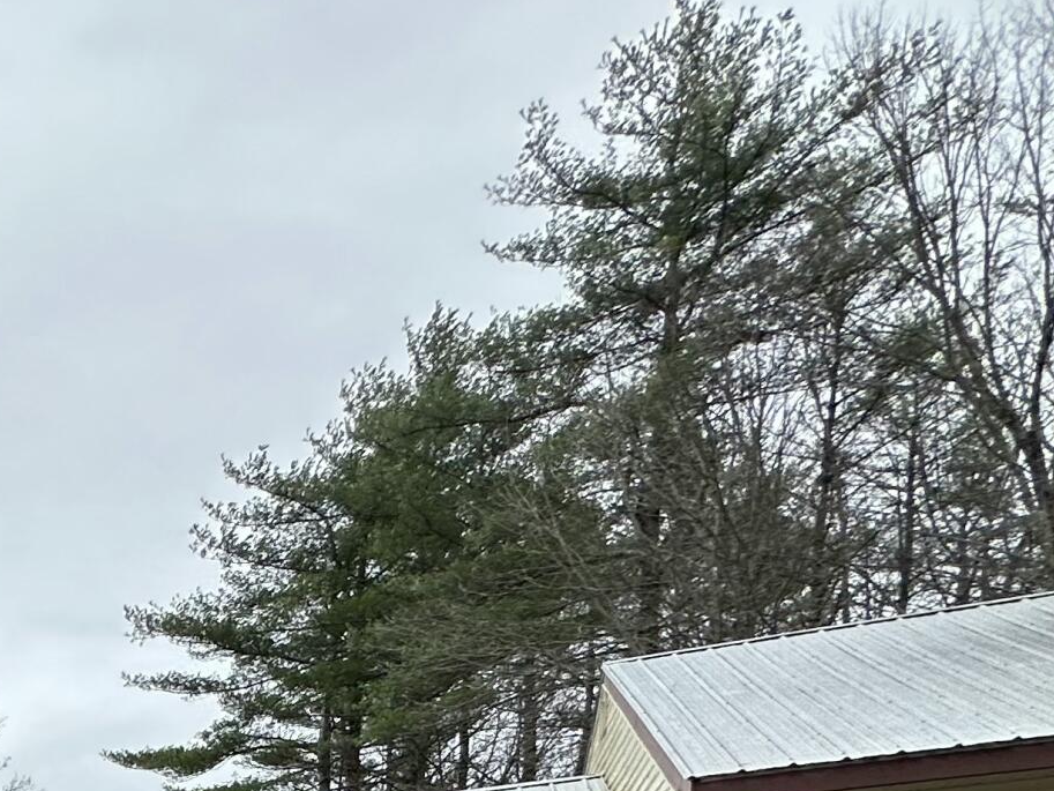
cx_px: -575
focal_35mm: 46
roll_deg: -0.6
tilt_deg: -2.6
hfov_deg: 27.0
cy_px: 1238
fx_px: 1401
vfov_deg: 23.8
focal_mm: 2.22
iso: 40
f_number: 2.2
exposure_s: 1/389
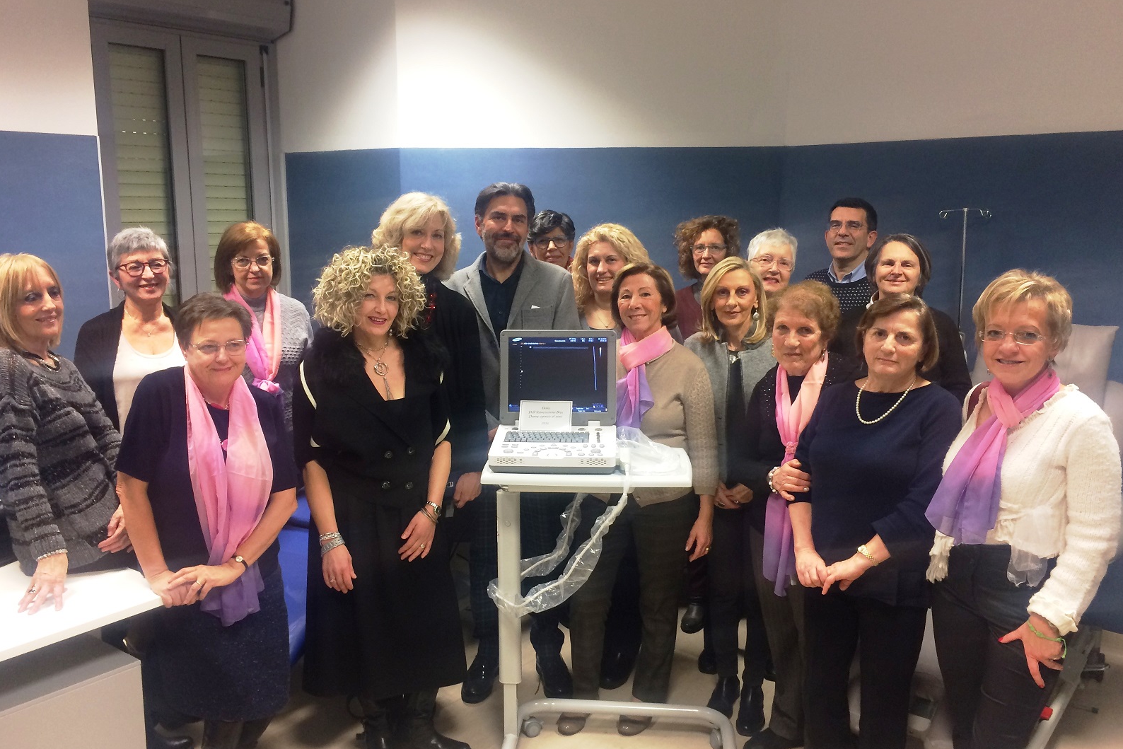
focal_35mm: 31
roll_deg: -0.5
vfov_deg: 42.3
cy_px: 383
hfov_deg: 60.3
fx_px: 967
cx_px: 562
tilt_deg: -11.6
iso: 125
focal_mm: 4.15
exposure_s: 1/33
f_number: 2.2
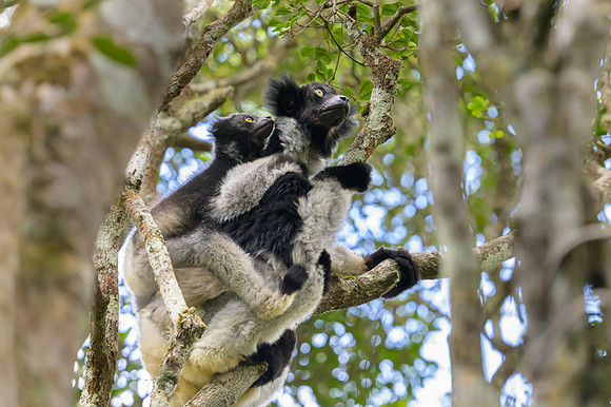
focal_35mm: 608
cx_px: 288
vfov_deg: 2.3
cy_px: 178
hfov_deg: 3.4
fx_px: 10313
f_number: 4
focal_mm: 400
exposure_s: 1/1250
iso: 2500
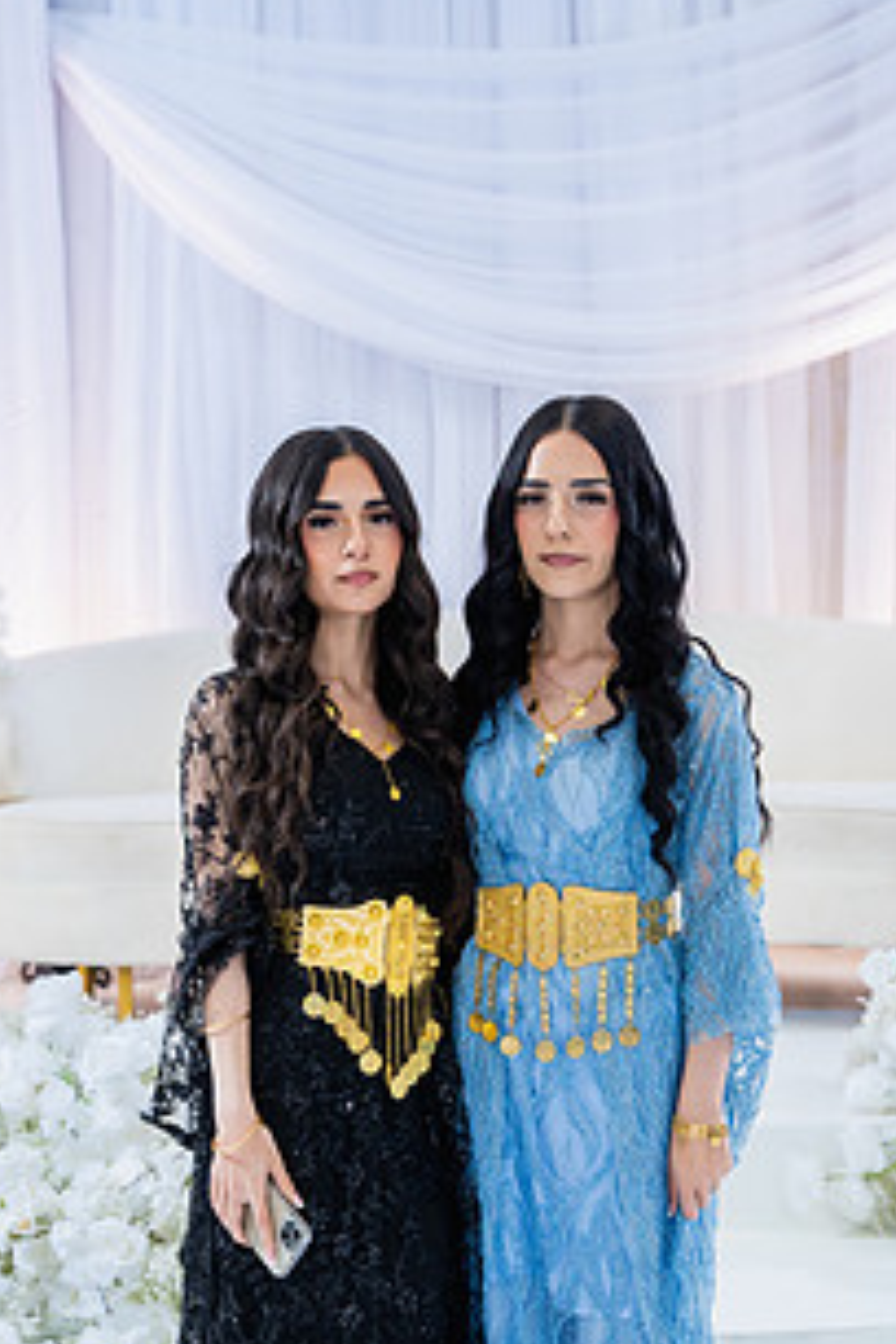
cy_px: 962
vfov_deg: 26.7
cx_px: 448
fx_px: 2800
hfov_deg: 18.2
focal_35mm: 75
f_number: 3.2
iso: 640
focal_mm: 51
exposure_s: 1/160
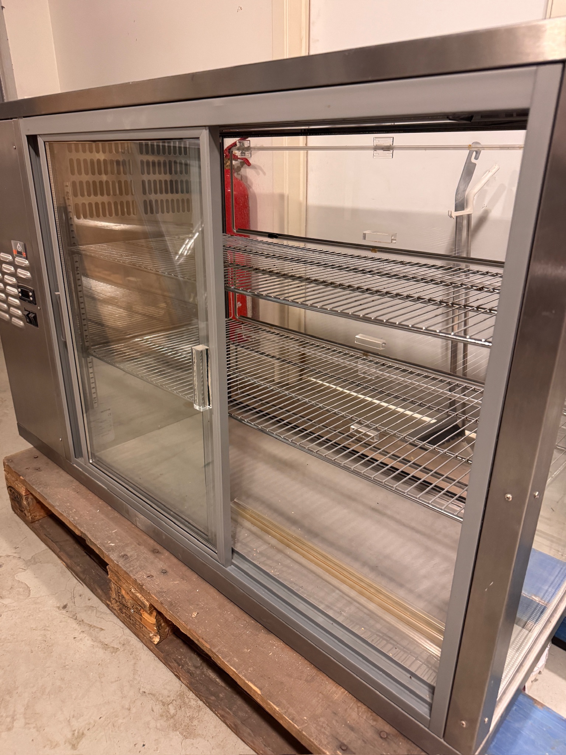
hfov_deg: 56.8
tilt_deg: -23.4
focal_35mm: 24
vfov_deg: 71.6
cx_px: 283
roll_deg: -1.0
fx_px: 523
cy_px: 378
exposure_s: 1/50
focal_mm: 6.76
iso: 500
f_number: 1.78
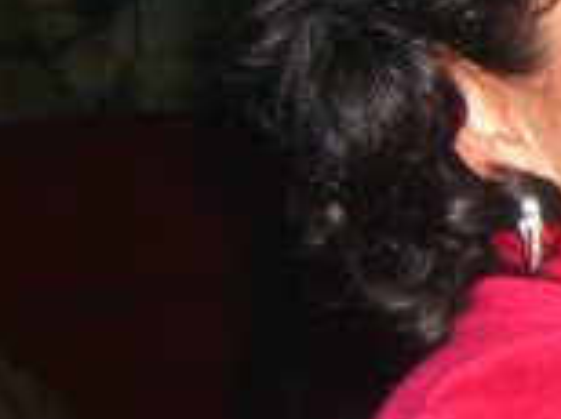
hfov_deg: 9.4
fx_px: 3204
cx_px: 1067
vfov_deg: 7.4
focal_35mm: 198
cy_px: 434
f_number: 2.8
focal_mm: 7.9
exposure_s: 1/60
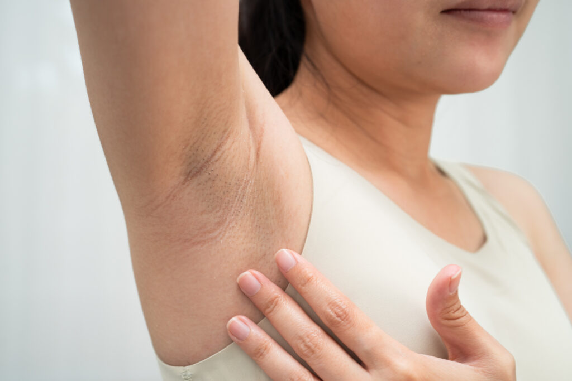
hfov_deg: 39.6
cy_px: 190
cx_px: 286
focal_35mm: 50
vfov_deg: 27.0
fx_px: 795
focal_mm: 50
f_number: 4
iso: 400
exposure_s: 1/80
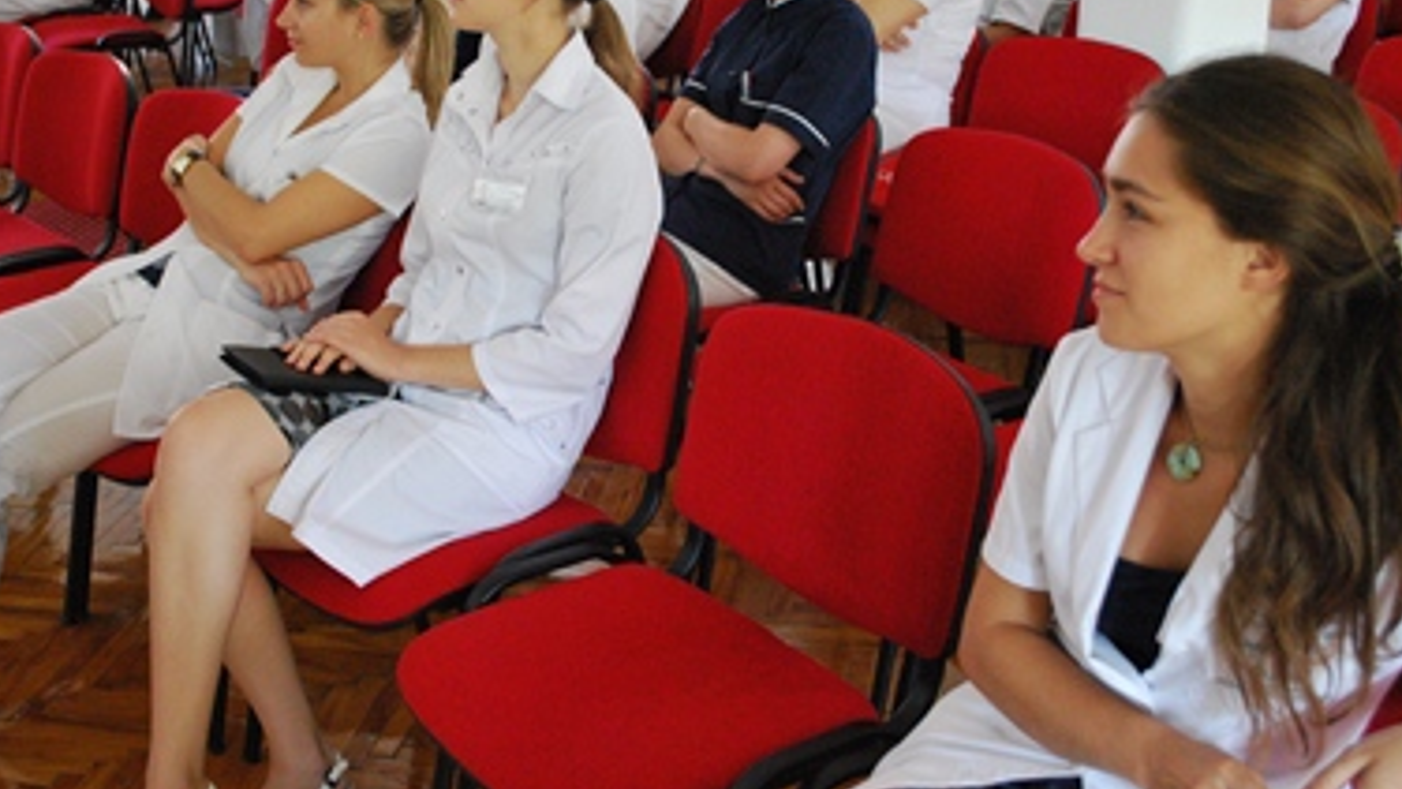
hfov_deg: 43.7
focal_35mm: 47
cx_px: 680
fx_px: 1747
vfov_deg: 25.4
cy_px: 329
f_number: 4.5
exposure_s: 1/15
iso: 1600
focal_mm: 28
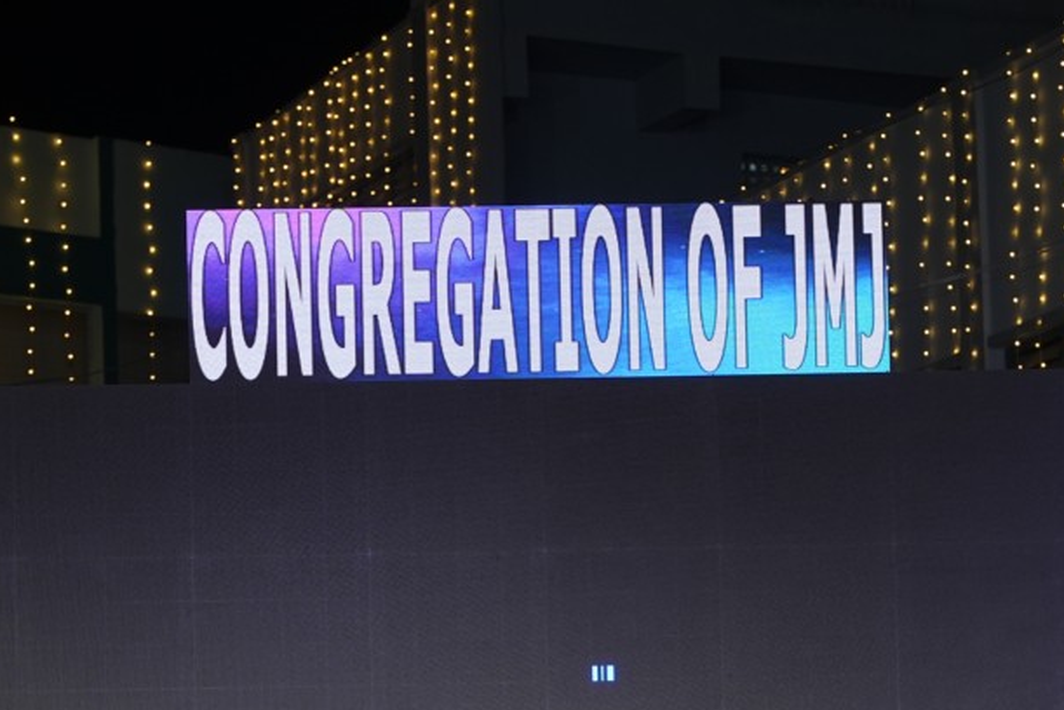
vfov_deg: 9.4
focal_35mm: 144
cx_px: 719
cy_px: 873
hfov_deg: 14.2
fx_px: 4266
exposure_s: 1/200
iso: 400
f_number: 5
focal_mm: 55.1
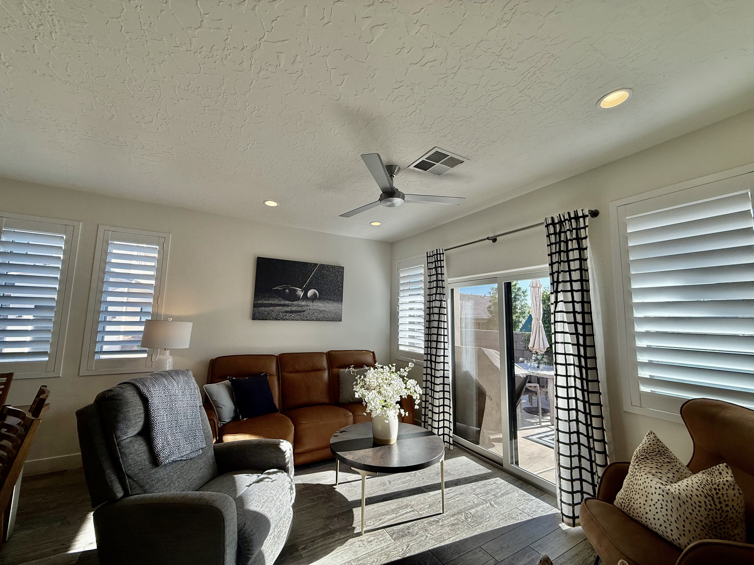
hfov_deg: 102.1
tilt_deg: +7.5
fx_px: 305
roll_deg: -1.4
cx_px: 377
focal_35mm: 14
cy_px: 282
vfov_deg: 85.7
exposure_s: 1/381
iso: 64
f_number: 2.2
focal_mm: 2.22
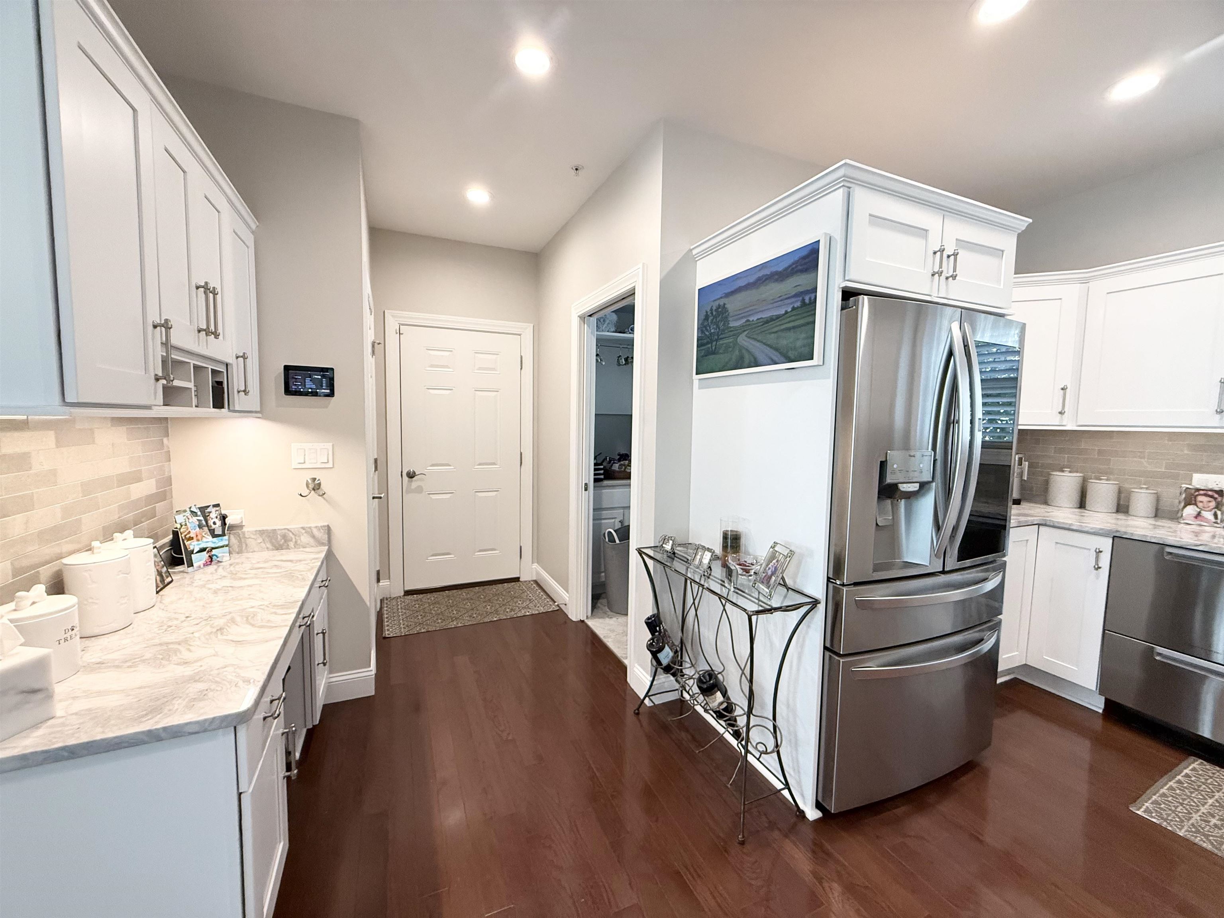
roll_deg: -1.1
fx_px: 495
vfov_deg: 85.7
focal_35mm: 14
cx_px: 612
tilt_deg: -3.8
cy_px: 459
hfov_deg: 102.1
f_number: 2.2
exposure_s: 1/120
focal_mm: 2.22
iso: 320
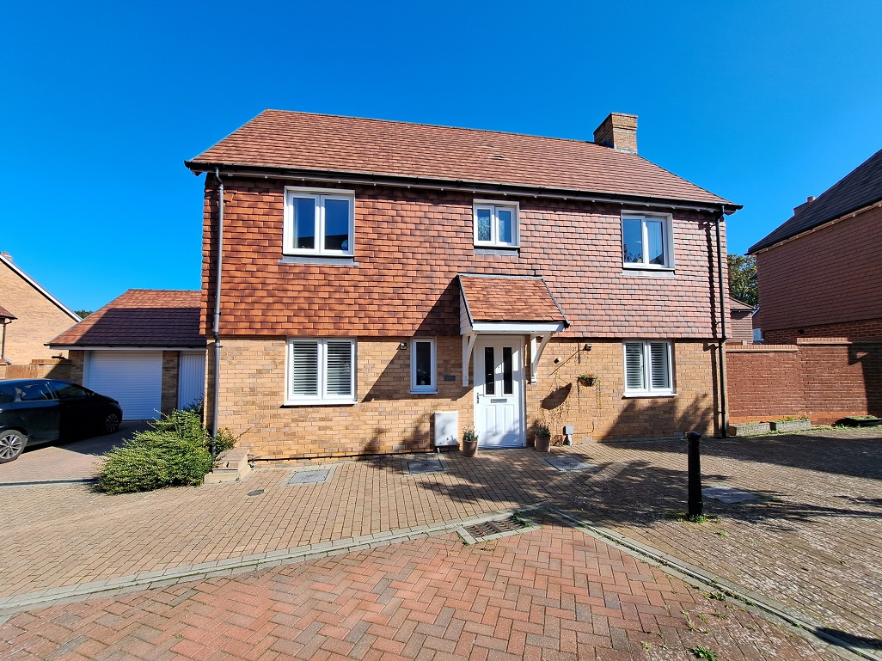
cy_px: 330
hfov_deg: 106.2
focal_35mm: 13
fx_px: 331
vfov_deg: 89.9
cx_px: 441
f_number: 2.2
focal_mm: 1.74
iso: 50
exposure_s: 1/930
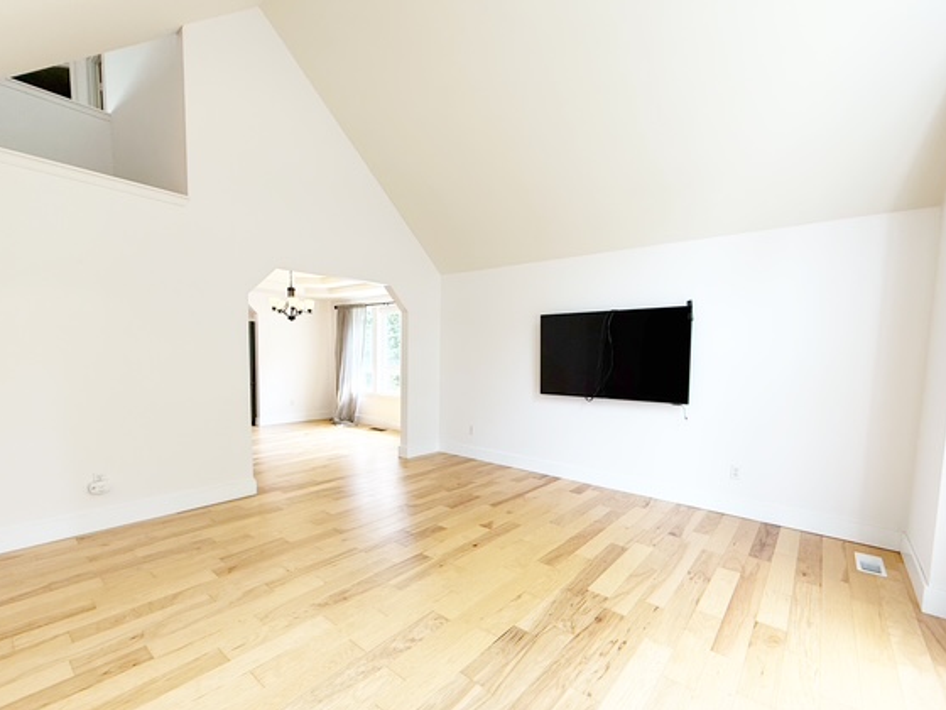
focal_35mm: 16
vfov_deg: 77.9
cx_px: 475
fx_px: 437
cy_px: 392
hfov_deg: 94.5
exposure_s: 1/99
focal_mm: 2.22
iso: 64
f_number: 2.2
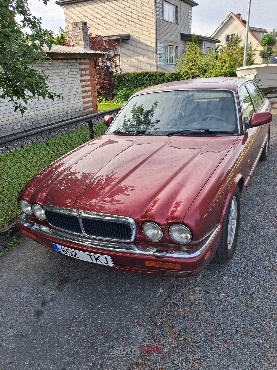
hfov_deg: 51.4
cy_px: 185
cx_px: 138
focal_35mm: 27
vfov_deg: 65.3
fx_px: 288
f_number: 1.8
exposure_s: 1/168
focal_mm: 4
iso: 25
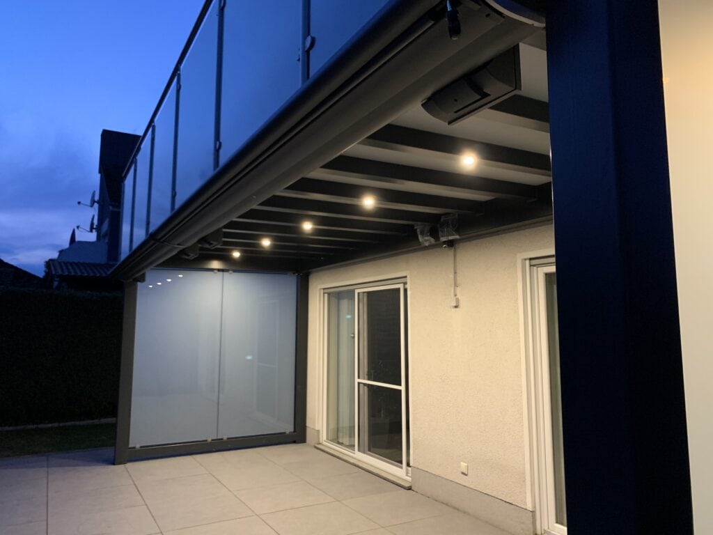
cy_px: 268
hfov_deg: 67.3
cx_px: 356
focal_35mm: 26
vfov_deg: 53.1
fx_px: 536
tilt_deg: +7.1
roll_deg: +0.0
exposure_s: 1/25
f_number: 1.8
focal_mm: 4.25
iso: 400
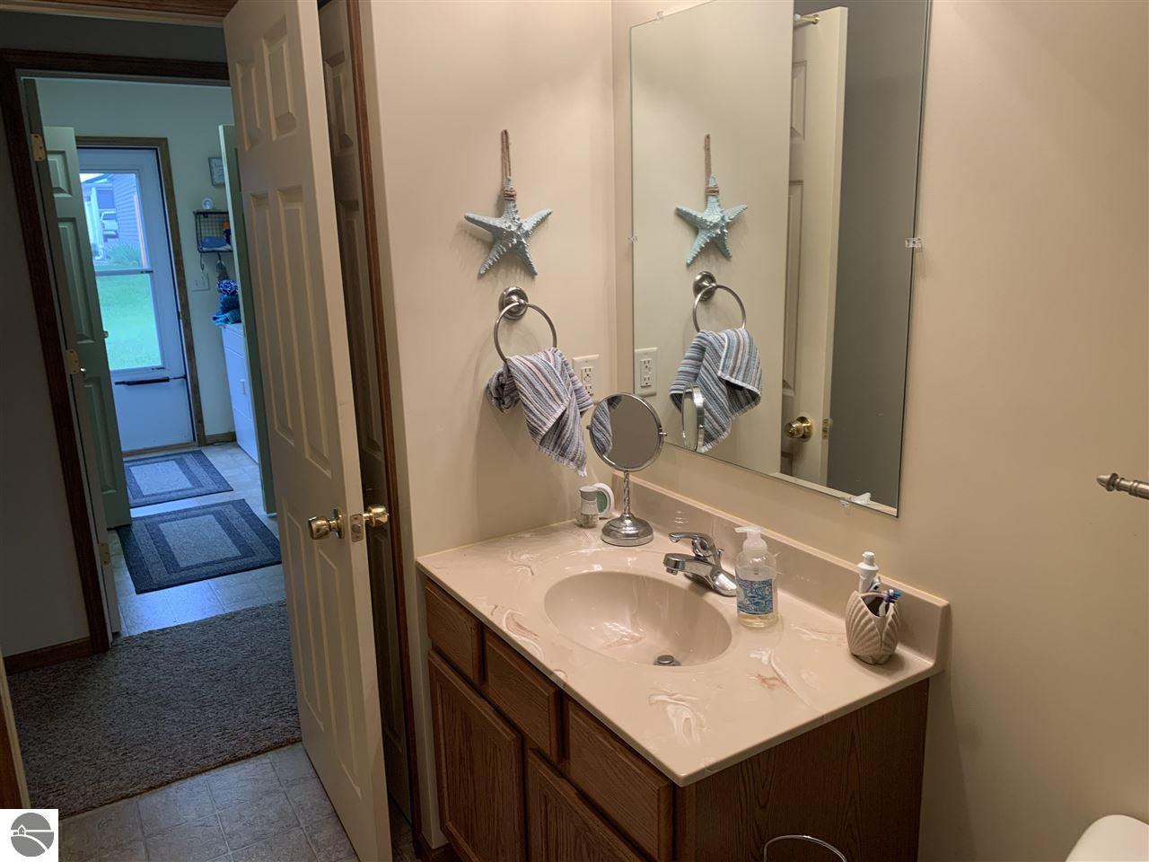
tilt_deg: -12.6
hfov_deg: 67.3
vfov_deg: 53.1
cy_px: 431
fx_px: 863
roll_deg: +0.3
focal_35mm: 26
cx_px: 574
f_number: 1.8
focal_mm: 4.25
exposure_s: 1/60
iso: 50
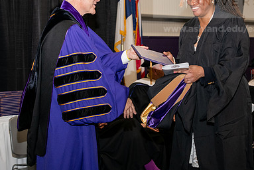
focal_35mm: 106
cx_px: 133
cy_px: 43
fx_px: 748
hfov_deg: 19.3
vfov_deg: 12.9
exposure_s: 1/200
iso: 1600
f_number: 5.6
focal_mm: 70
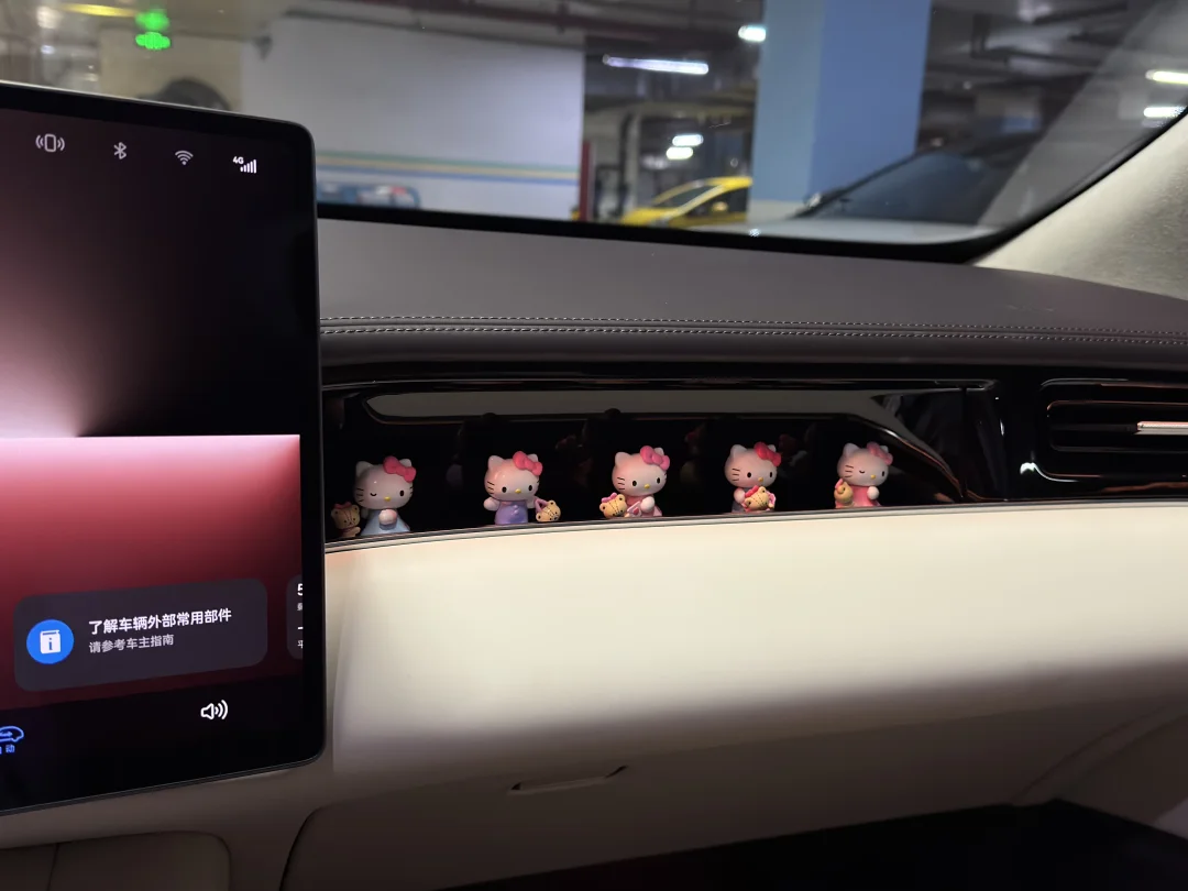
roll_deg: -2.1
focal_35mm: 35
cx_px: 594
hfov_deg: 52.6
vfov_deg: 40.7
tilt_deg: -12.6
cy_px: 446
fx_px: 1201
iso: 640
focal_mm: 6.76
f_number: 1.78
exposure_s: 1/38
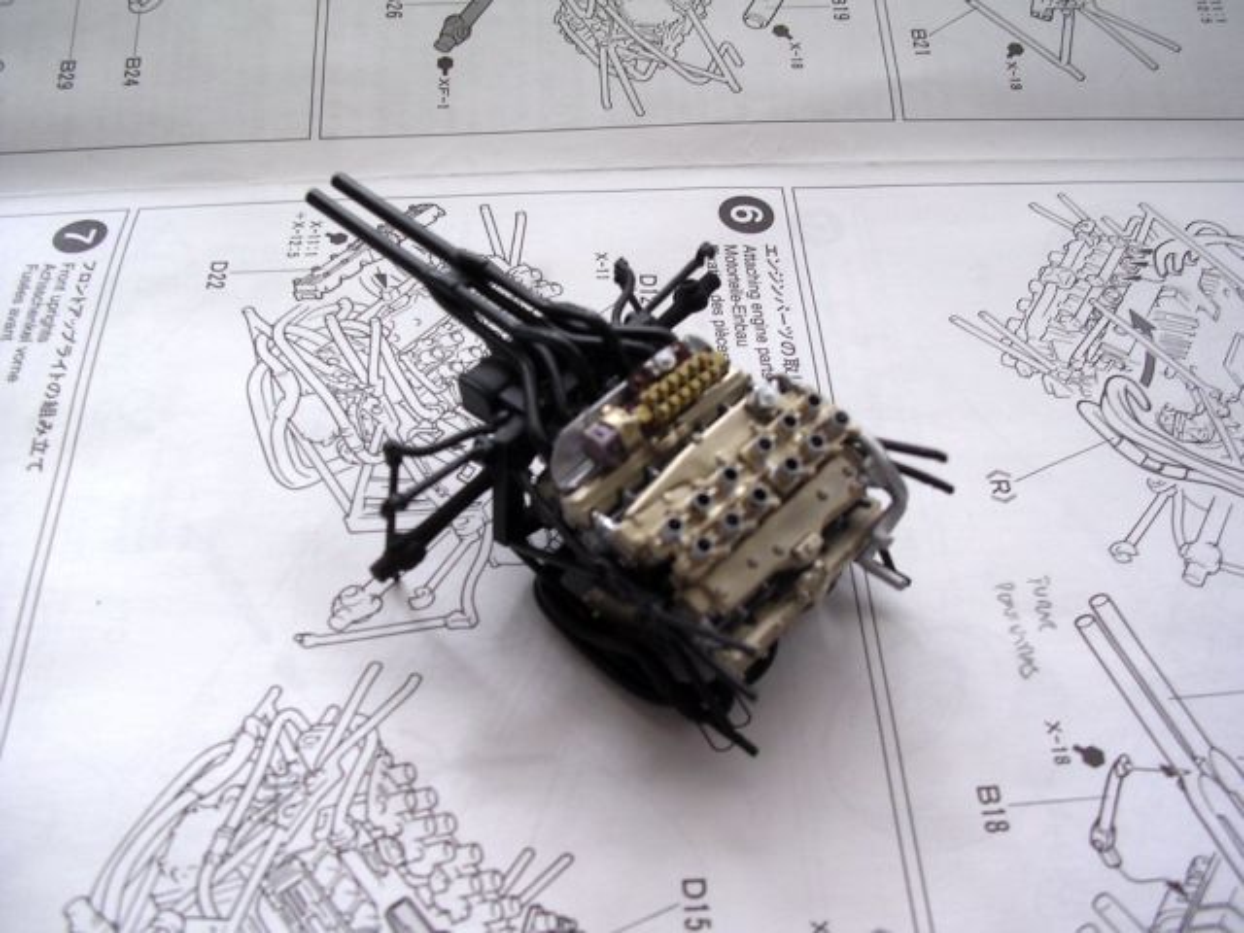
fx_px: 1366
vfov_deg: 37.7
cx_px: 622
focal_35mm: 38
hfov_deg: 49.0
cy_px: 466
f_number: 2.8
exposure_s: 1/28.6
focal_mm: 5.8
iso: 100
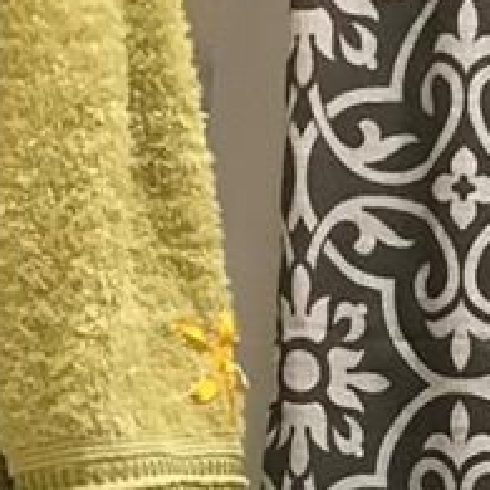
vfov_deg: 9.8
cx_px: 553
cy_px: 1274
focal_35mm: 152
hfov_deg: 11.3
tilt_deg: -16.5
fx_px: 2434
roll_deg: -0.6
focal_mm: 3.99
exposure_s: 1/13
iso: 100
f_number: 1.8
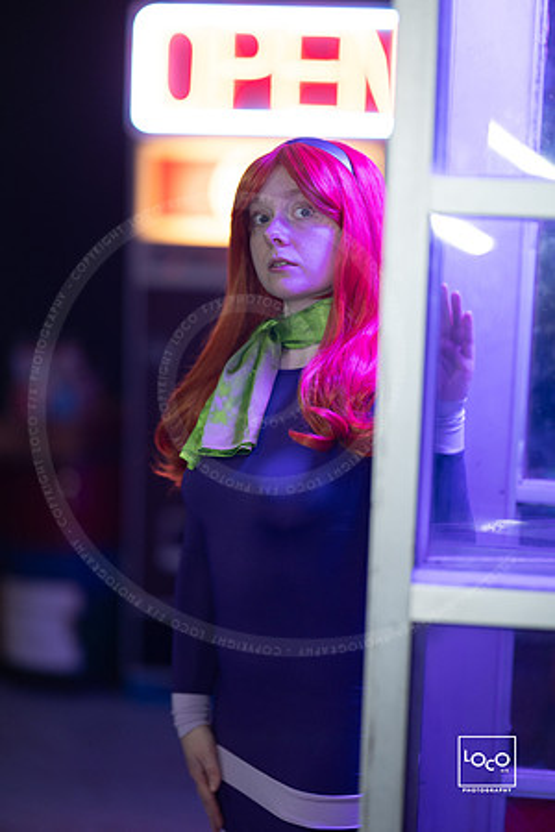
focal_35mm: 85
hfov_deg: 16.1
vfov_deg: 23.9
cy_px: 416
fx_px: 1965
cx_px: 278
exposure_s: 1/250
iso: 1000
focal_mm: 85
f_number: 1.3
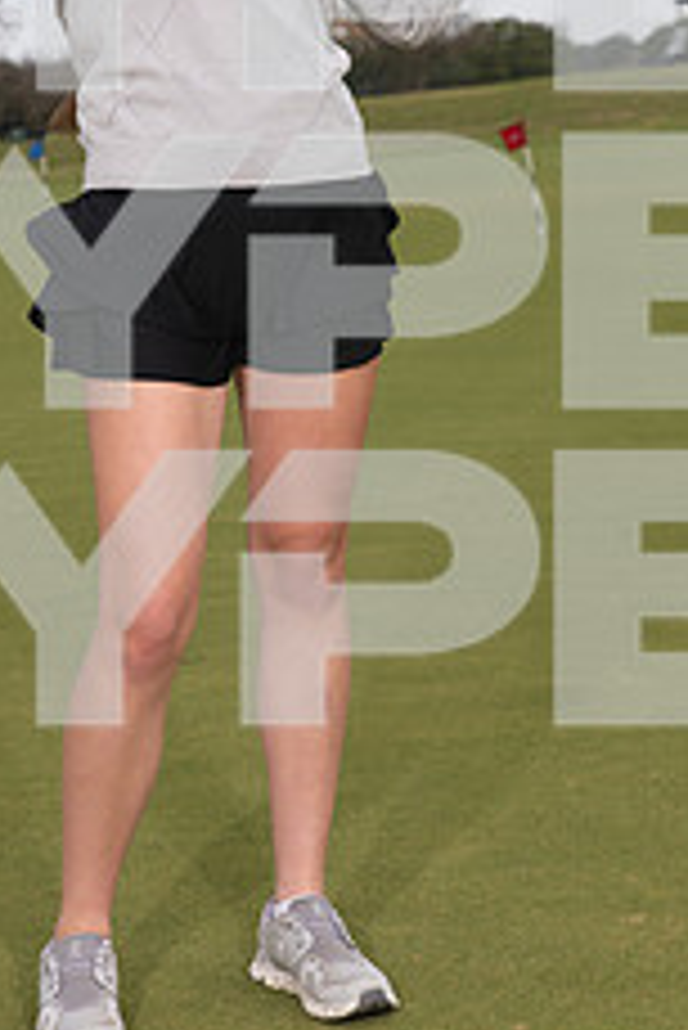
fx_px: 3148
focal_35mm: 110
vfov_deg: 18.5
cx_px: 198
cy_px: 274
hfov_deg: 12.4
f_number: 6.3
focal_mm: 56
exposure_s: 1/320
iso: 100
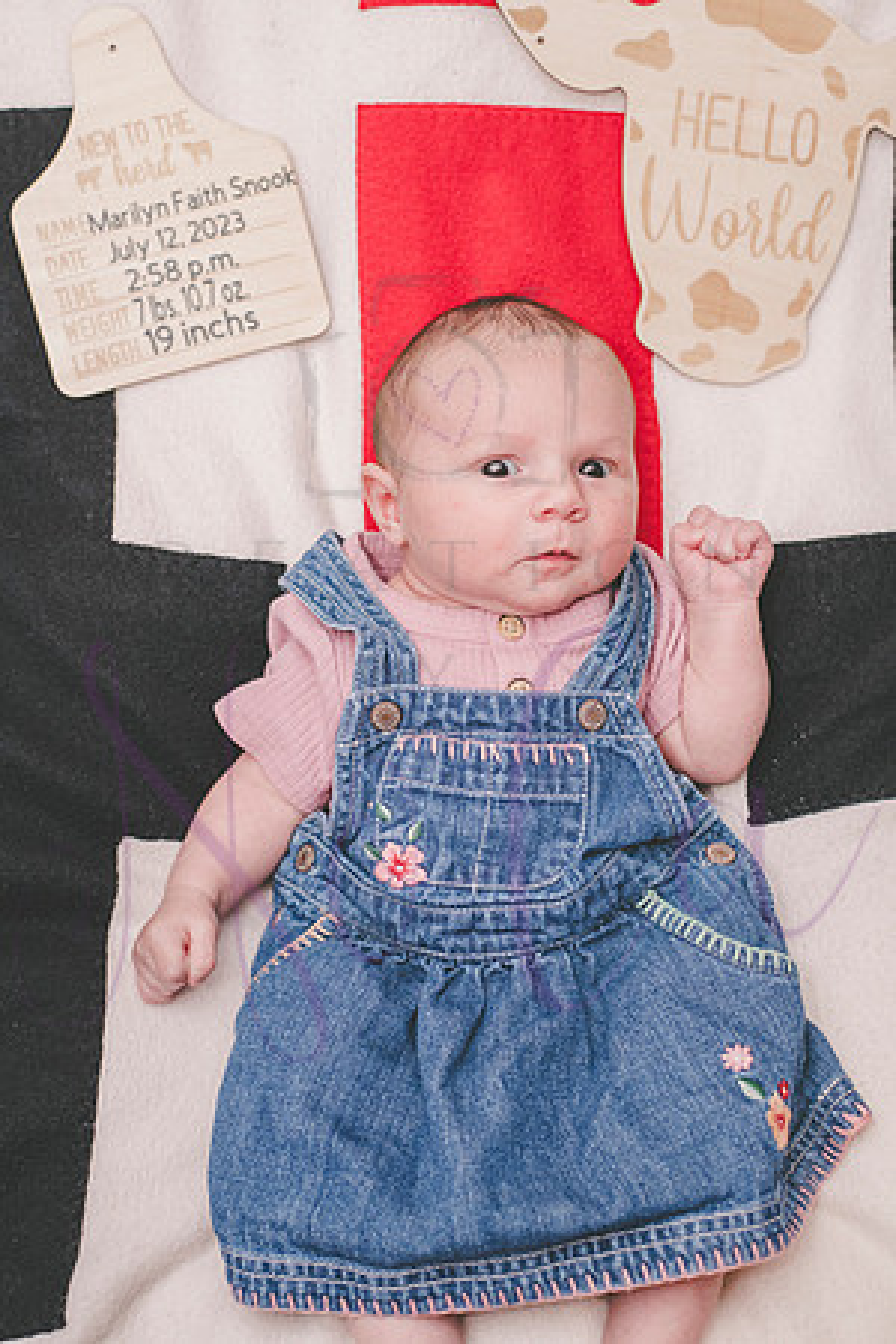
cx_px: 448
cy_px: 672
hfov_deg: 27.0
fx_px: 1867
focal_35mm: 50
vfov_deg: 39.6
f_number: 4
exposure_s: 1/250
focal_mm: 50
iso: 800
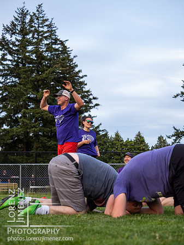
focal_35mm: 80
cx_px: 92
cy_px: 122
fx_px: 568
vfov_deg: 24.4
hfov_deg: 18.4
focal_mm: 40
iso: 800
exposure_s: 1/500
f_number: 2.8
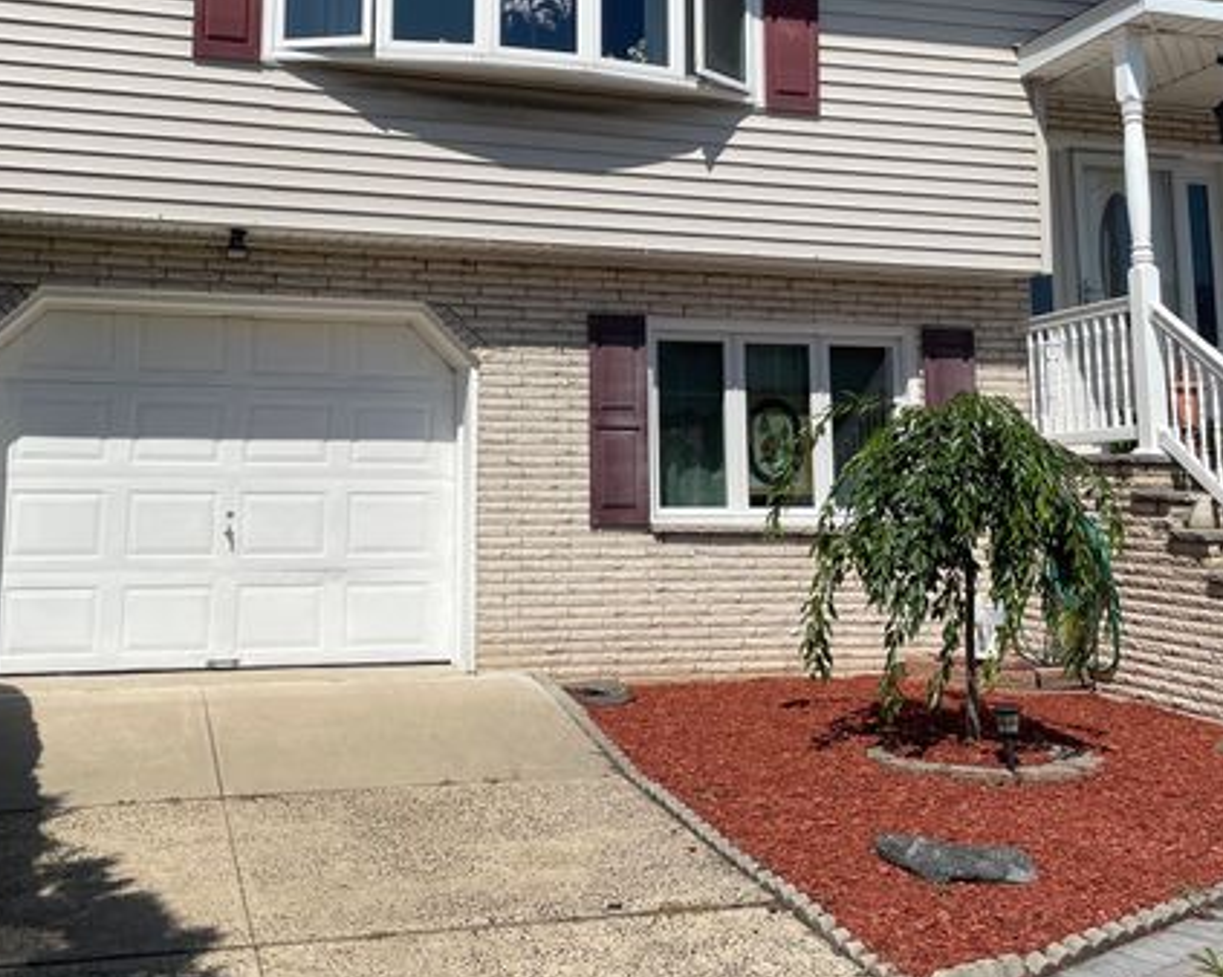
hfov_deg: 45.8
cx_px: 584
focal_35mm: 40
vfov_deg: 36.8
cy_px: 293
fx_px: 1447
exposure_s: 1/5814
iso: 32
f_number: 1.6
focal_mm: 4.2
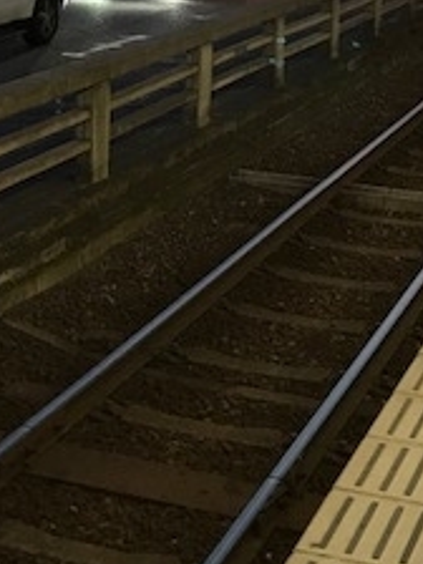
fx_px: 1303
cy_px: 30
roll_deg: -0.7
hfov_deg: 18.4
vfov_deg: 23.6
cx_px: 227
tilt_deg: -6.6
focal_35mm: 80
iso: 40
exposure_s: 1/17
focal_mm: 3.99
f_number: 1.8
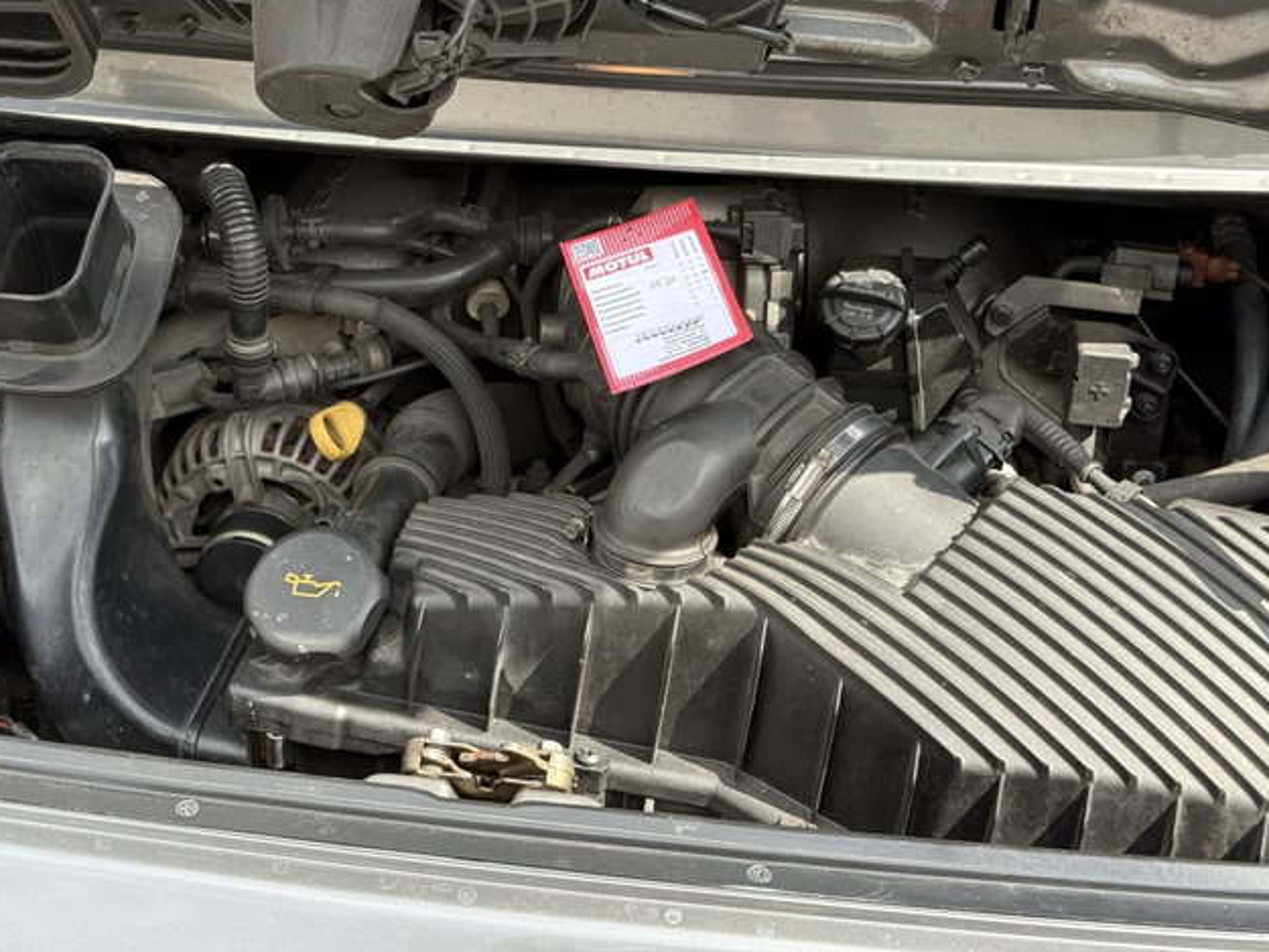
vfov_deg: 24.8
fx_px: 2163
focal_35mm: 59
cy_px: 369
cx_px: 526
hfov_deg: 32.6
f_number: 1.78
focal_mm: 6.76
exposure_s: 1/885
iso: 100
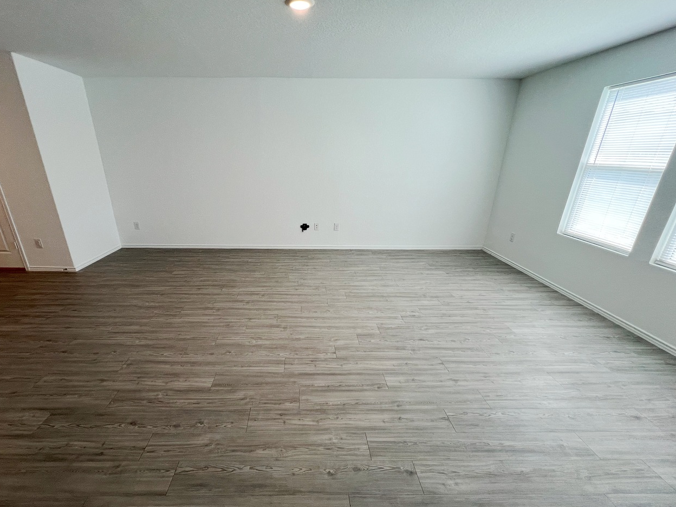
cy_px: 282
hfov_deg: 97.9
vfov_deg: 81.4
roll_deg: -0.9
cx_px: 304
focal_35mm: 15
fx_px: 293
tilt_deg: -23.0
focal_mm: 1.57
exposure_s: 1/120
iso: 80
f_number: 1.8
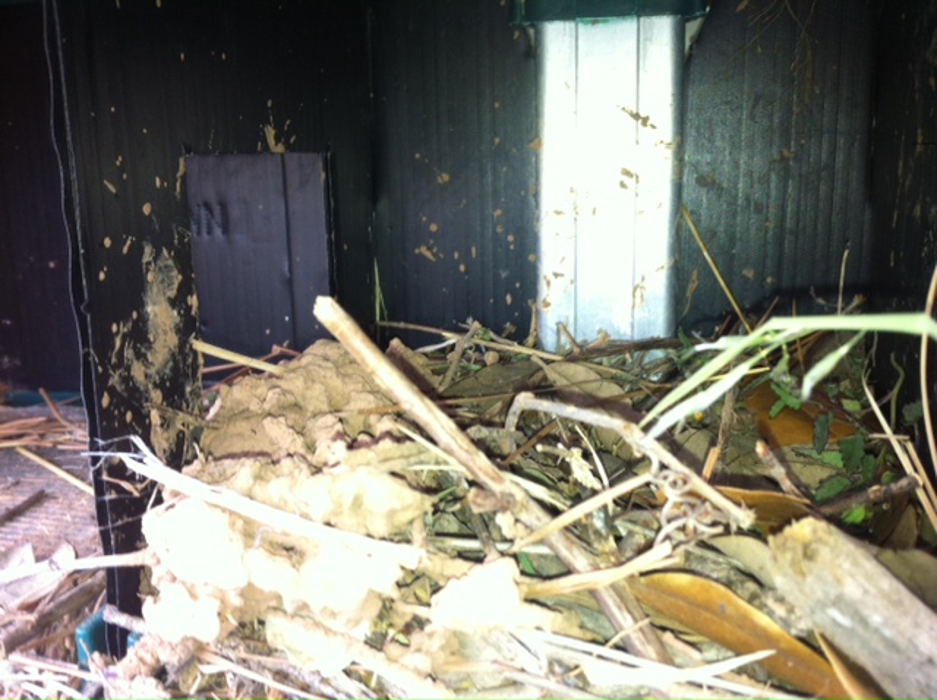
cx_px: 468
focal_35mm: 35
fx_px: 946
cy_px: 350
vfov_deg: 40.6
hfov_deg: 52.7
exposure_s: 1/38
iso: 80
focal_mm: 3.85
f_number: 2.8
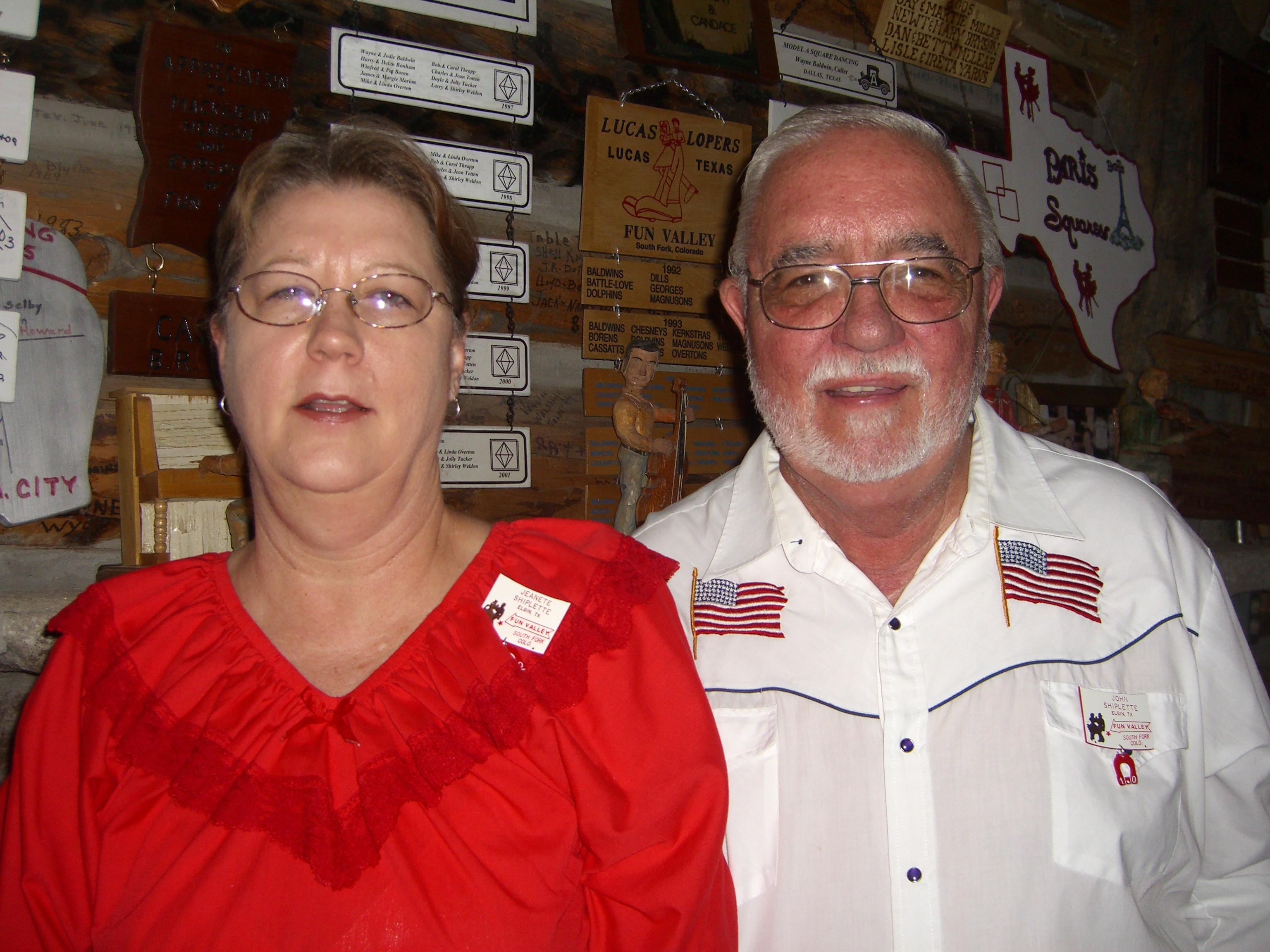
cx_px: 635
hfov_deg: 49.0
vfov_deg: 37.7
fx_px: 1394
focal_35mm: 38
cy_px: 476
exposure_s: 1/60
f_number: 2.8
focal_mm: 7.9
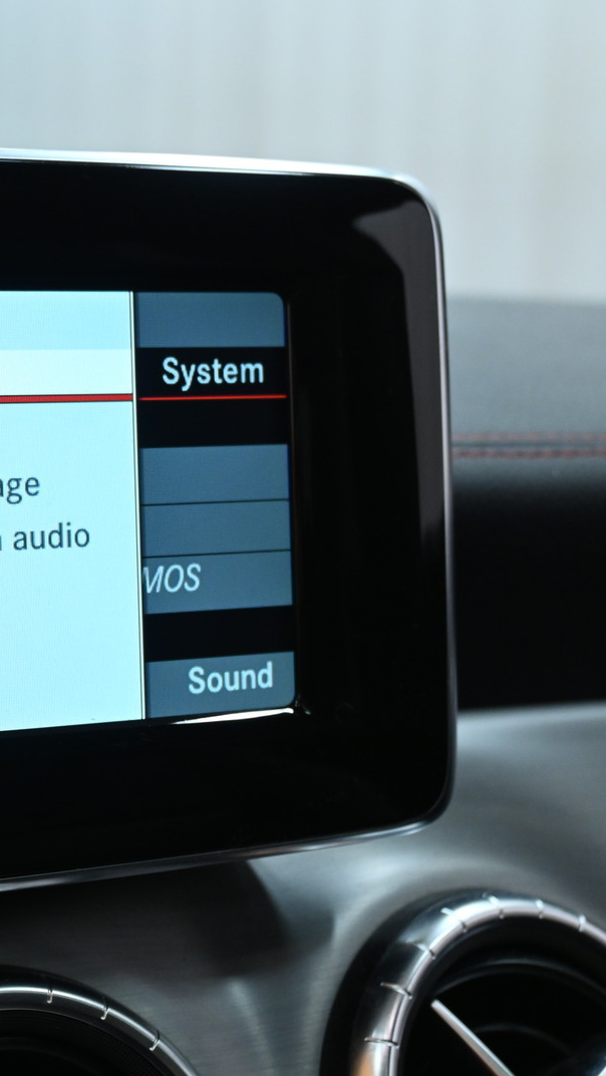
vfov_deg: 30.7
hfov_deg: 17.1
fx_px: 1964
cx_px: -34
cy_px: 535
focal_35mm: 69
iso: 1000
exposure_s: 1/60
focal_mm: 29
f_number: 4.8
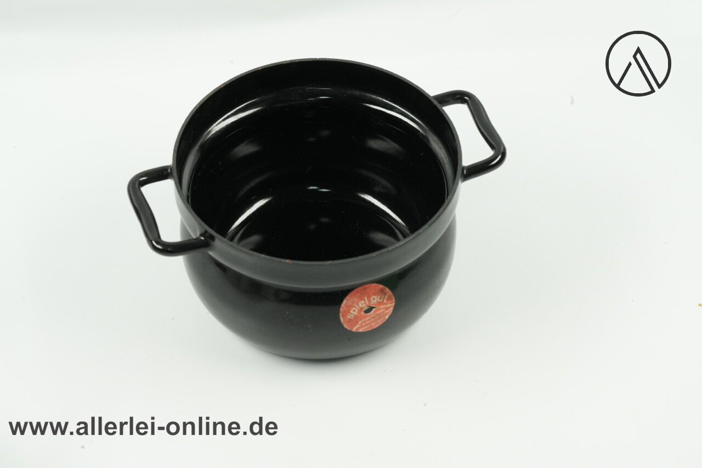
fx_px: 1755
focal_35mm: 90
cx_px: 351
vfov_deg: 15.2
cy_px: 234
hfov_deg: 22.6
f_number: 16
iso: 2500
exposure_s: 1/30
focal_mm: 90
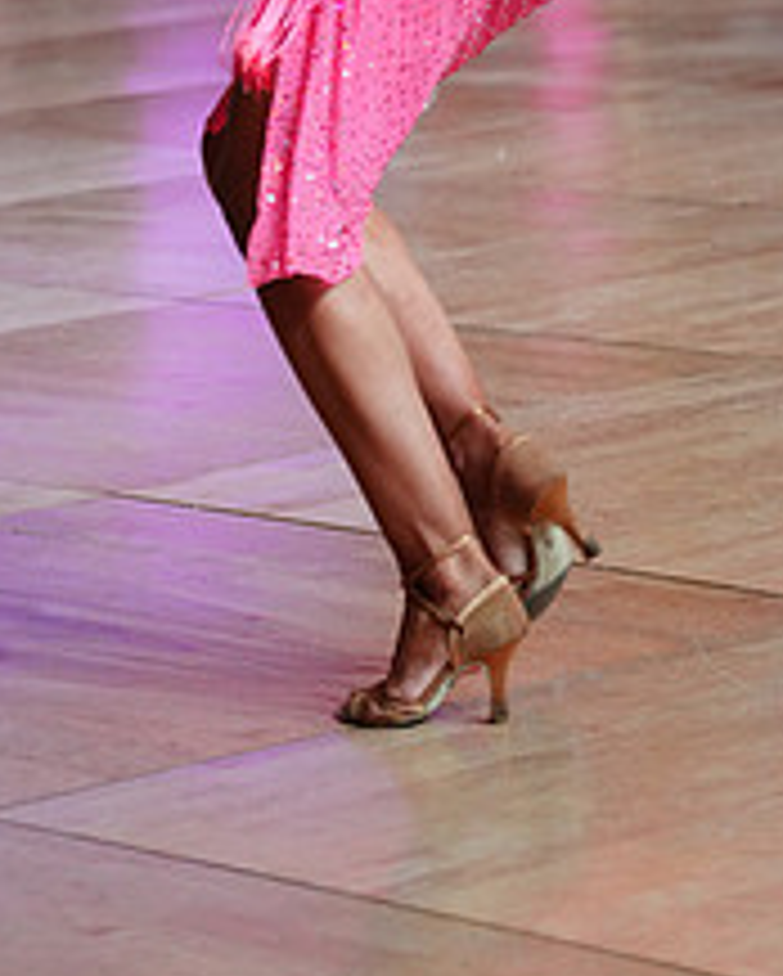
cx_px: 34
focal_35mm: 193
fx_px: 5583
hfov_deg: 8.0
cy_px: -247
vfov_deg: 9.8
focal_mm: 77
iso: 2000
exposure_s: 1/320
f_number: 2.8
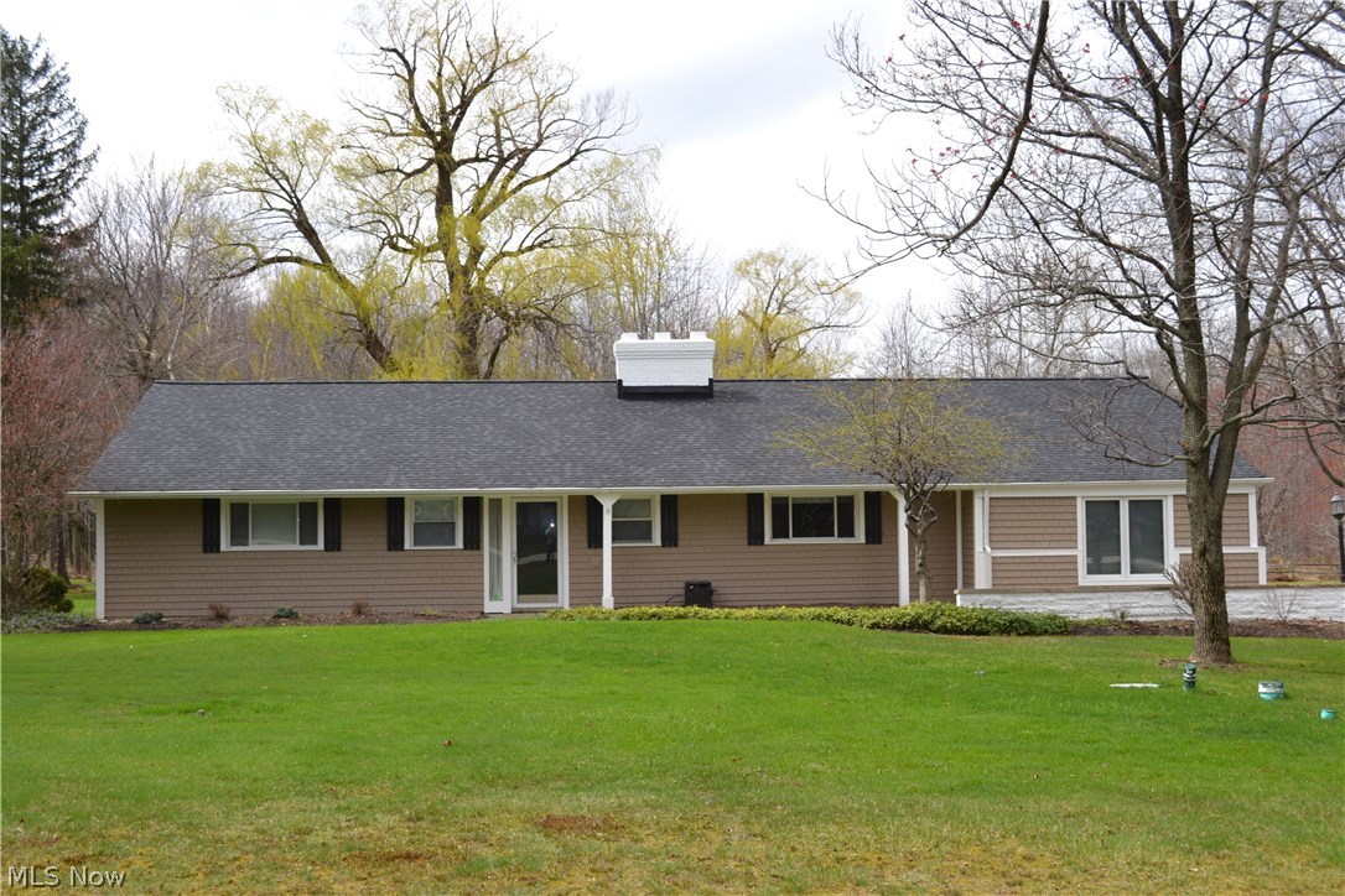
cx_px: 672
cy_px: 448
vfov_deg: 31.9
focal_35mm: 42
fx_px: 1569
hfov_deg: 46.4
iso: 100
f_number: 9
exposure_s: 1/200
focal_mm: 28
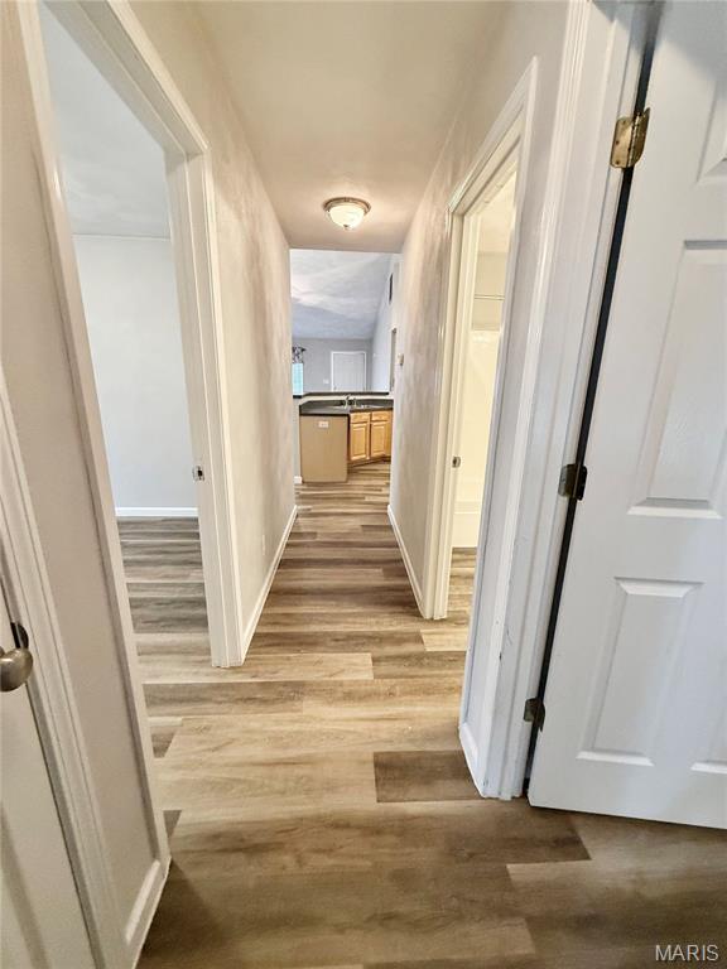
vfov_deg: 102.1
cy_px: 484
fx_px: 392
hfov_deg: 85.7
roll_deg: -2.0
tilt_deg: -15.6
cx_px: 364
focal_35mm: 14
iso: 500
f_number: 2.2
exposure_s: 1/60
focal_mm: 2.22
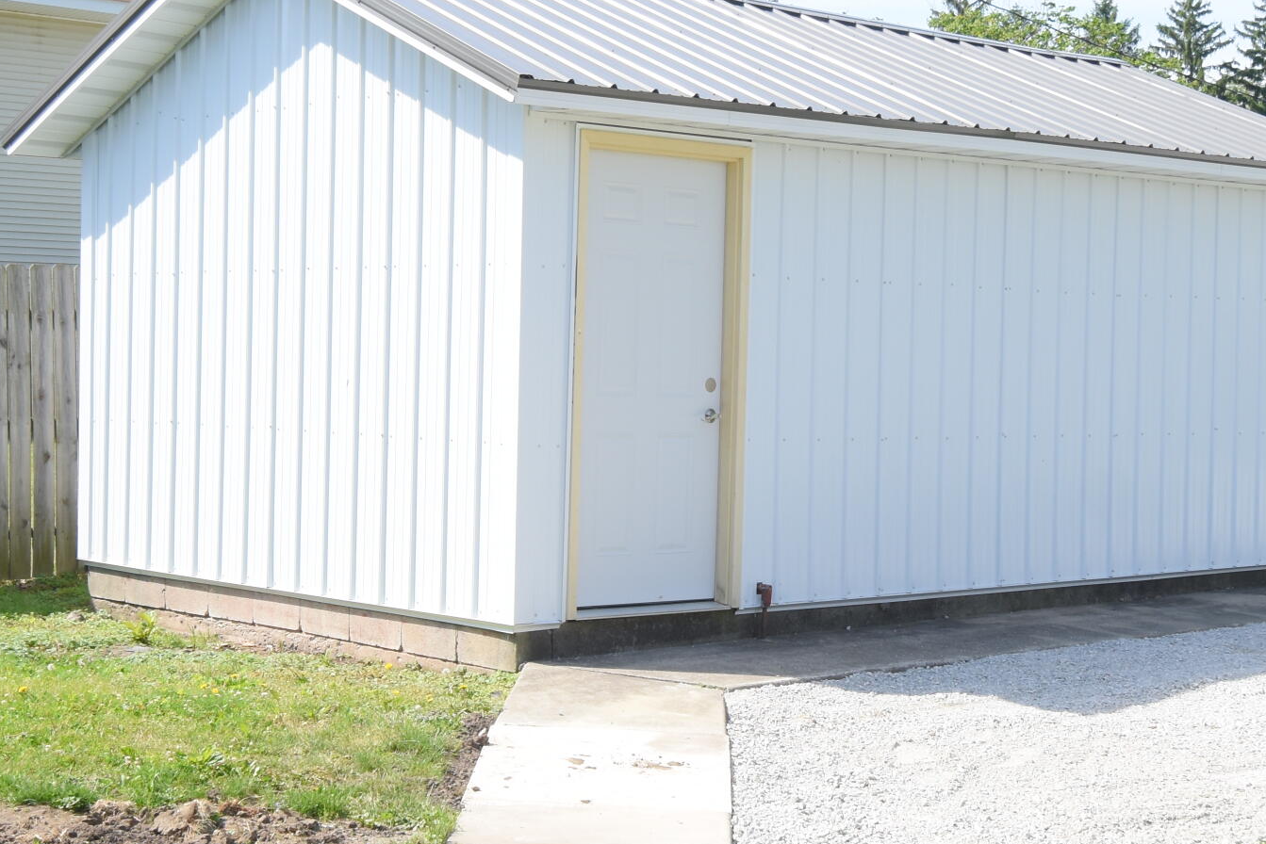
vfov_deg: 20.3
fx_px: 2357
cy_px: 421
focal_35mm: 67
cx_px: 690
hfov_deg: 30.1
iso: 200
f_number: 7.1
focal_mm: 20
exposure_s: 1/250
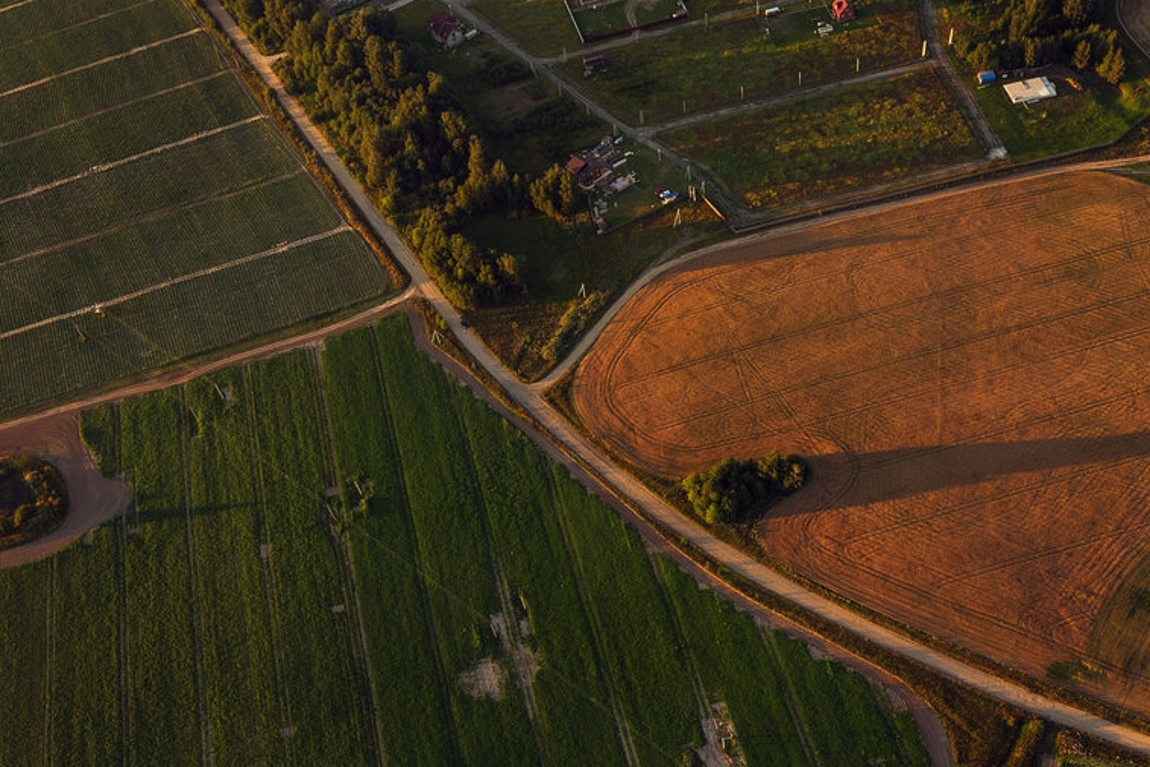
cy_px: 384
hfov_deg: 51.9
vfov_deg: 36.0
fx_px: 1182
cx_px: 570
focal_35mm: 37
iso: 100
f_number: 4
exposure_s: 1/160
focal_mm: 35
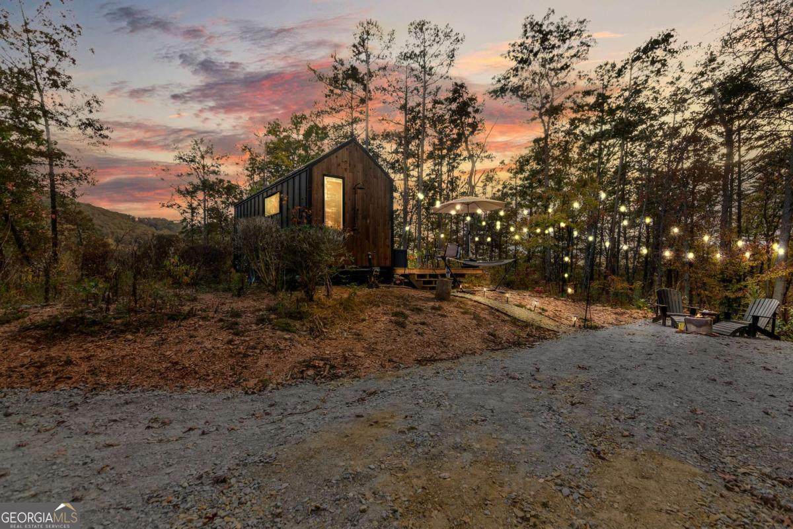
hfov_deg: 95.0
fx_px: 364
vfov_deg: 72.1
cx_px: 396
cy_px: 264
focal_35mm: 16
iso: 110
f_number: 5.6
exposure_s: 1/125
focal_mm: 11
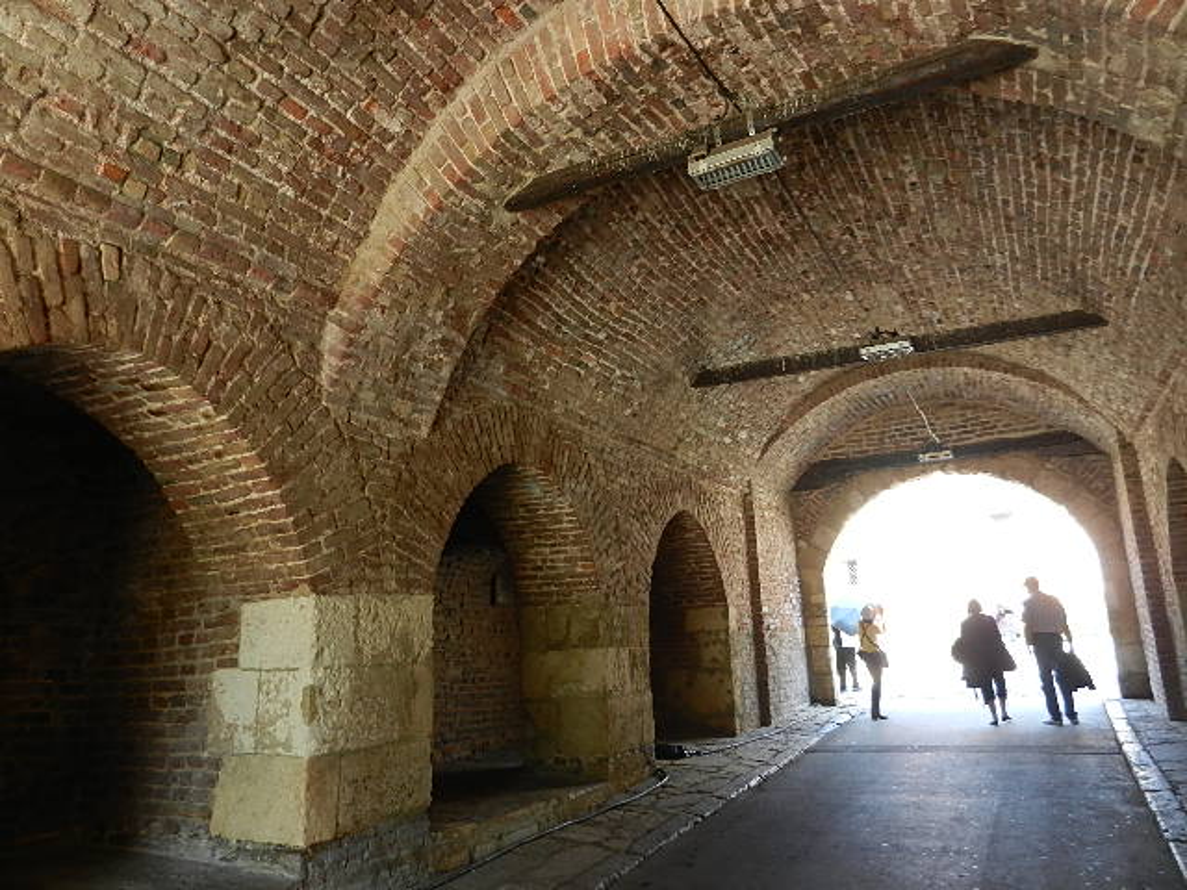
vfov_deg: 54.9
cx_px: 594
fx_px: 857
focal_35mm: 25
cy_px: 445
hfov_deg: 69.4
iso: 160
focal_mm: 4.5
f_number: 3.5
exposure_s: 1/50
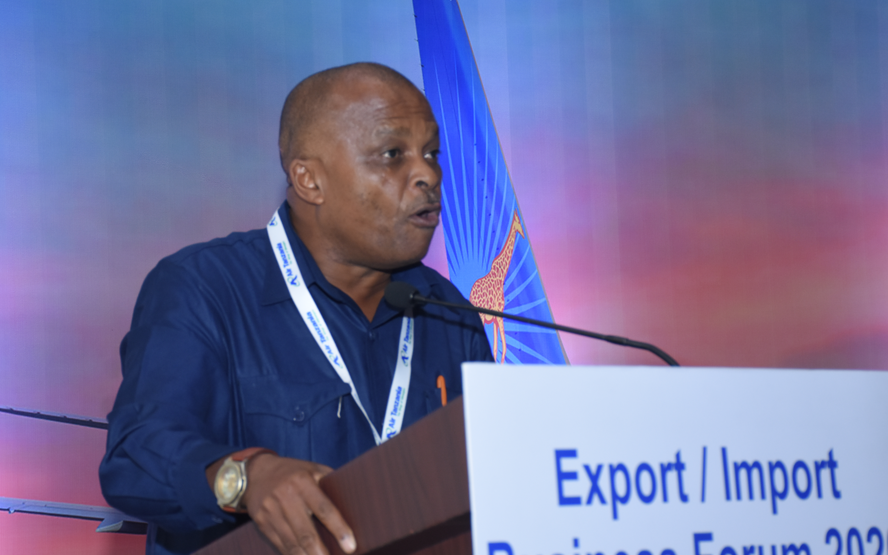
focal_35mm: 98
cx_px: 405
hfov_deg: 21.2
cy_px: 270
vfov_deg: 13.3
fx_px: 2372
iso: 800
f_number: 5.6
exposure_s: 1/160
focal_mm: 56
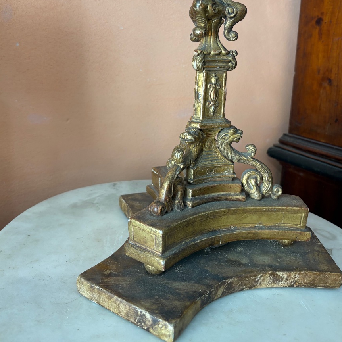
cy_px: 106
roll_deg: -2.6
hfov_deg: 51.1
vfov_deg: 49.9
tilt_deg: -6.4
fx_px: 358
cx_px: 165
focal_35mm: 32
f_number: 1.6
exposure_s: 1/100
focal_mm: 5.96
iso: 125
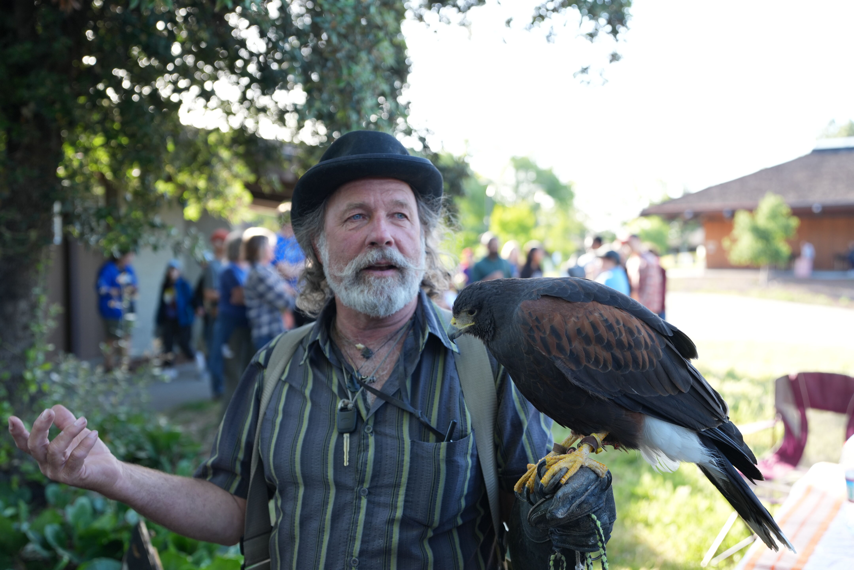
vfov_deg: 37.9
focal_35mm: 35
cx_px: 427
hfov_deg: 54.4
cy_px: 285
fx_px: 830
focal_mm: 35
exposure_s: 1/400
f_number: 2.8
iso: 400
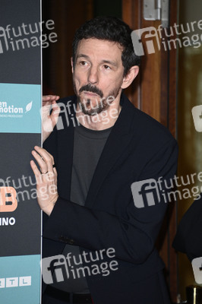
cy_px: 152
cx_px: 101
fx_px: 2108
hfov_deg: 5.5
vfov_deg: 8.2
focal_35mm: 250
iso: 1250
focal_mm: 250
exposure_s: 1/250
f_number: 5.6
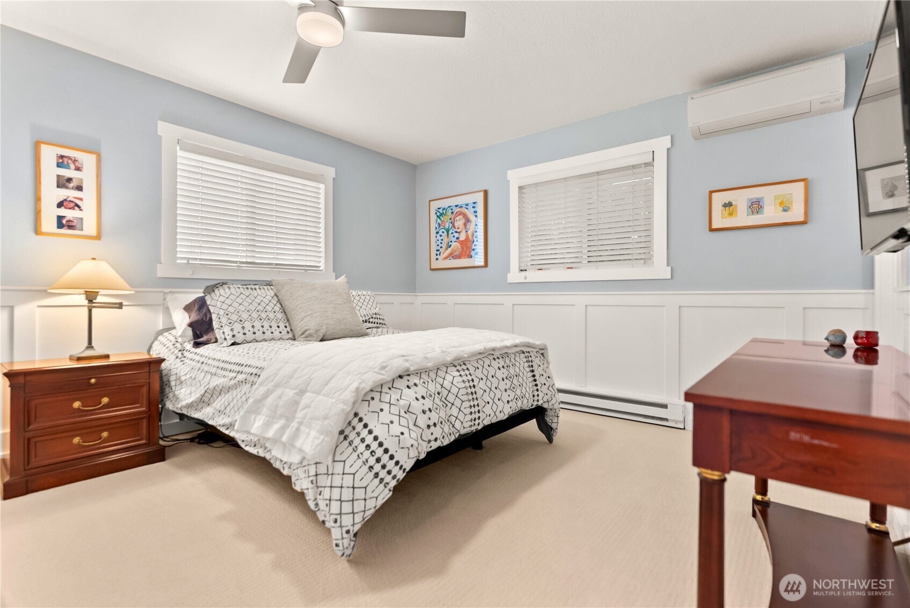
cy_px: 304
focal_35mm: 17
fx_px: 425
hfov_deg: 93.9
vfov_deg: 71.1
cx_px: 455
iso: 250
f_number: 2.8
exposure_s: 1/15
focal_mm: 16.8
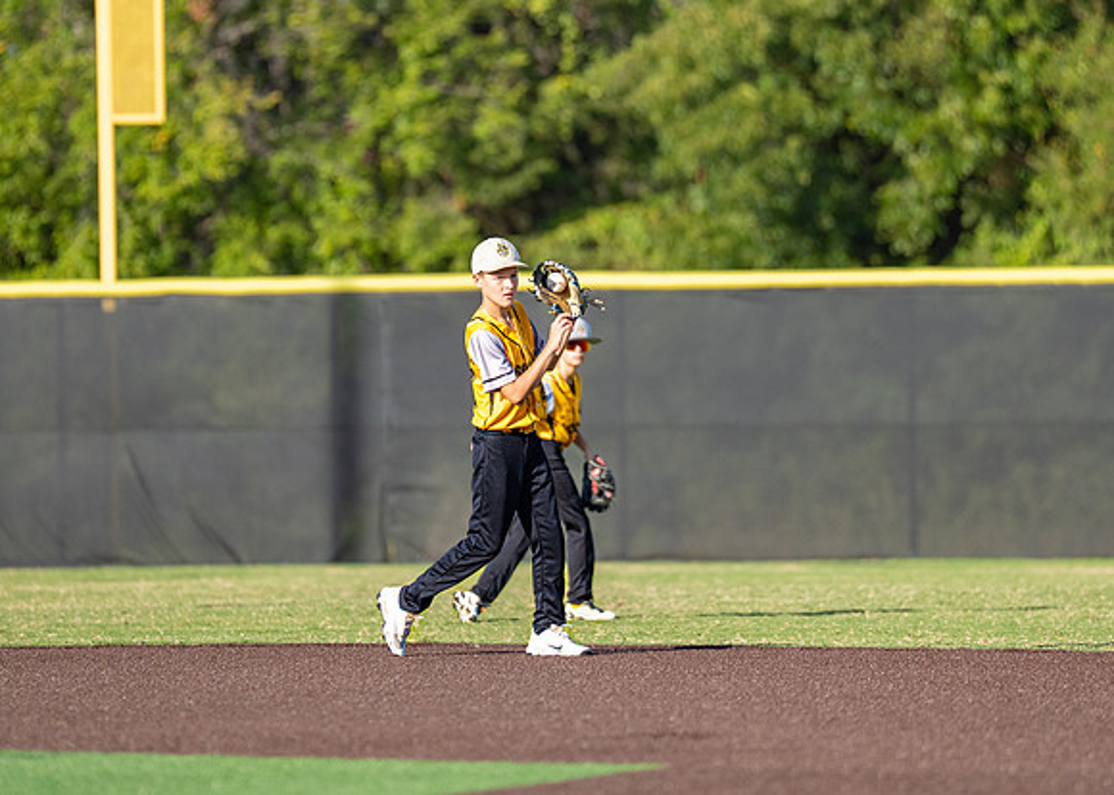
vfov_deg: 4.2
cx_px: 488
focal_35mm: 343
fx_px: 10857
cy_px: 280
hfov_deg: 5.9
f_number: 2.8
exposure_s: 1/5000
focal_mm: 200
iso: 320
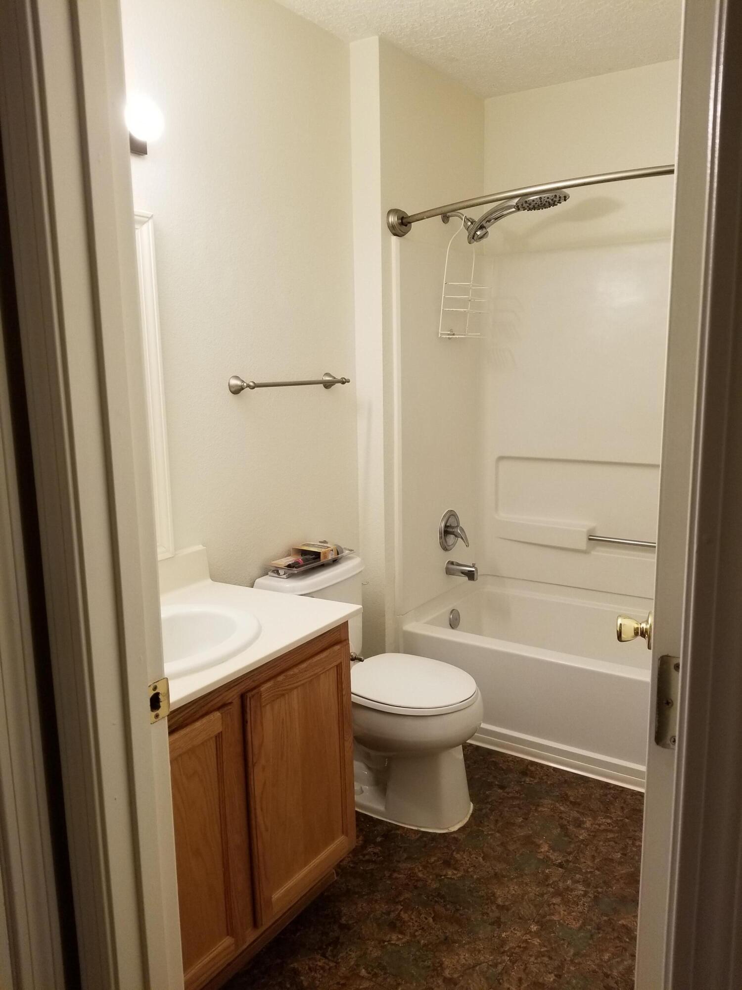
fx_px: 743
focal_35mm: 26
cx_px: 371
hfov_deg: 53.1
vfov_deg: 67.3
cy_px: 495
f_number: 1.7
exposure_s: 1/60
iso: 125
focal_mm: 4.3
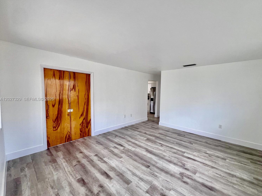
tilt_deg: -3.5
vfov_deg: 85.7
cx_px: 140
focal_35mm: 14
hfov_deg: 101.9
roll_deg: -1.4
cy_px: 99
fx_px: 106
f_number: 1.8
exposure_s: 1/99
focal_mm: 1.57
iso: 80
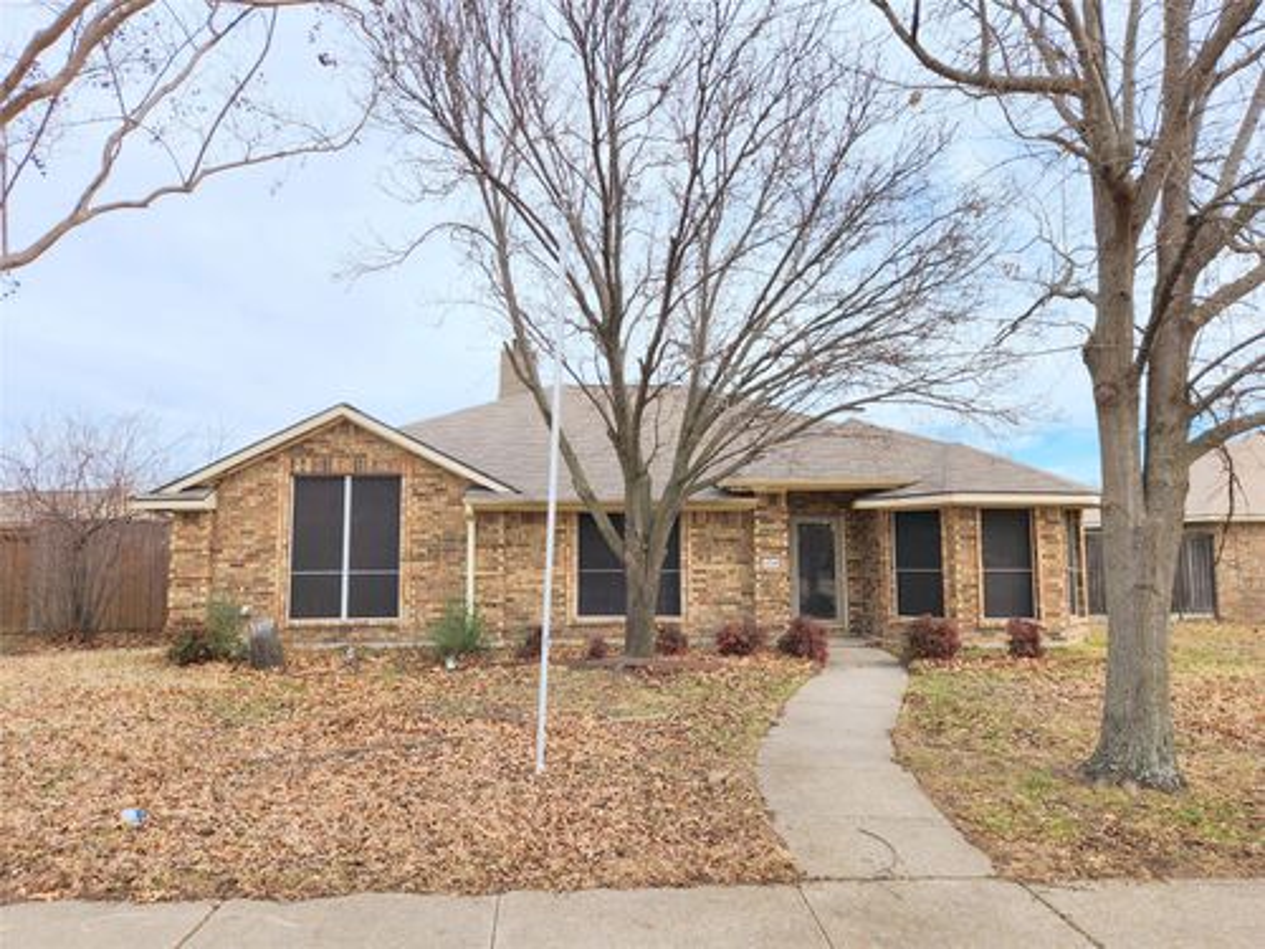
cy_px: 474
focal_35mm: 23
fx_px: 841
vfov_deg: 58.9
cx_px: 632
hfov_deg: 73.9
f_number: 1.8
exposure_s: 1/1186
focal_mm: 5.4
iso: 20
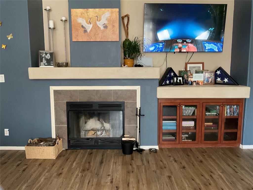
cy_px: 95
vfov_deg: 48.2
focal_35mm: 29
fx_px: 212
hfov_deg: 61.7
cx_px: 126
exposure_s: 1/40
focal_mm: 3
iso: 200
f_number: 1.8
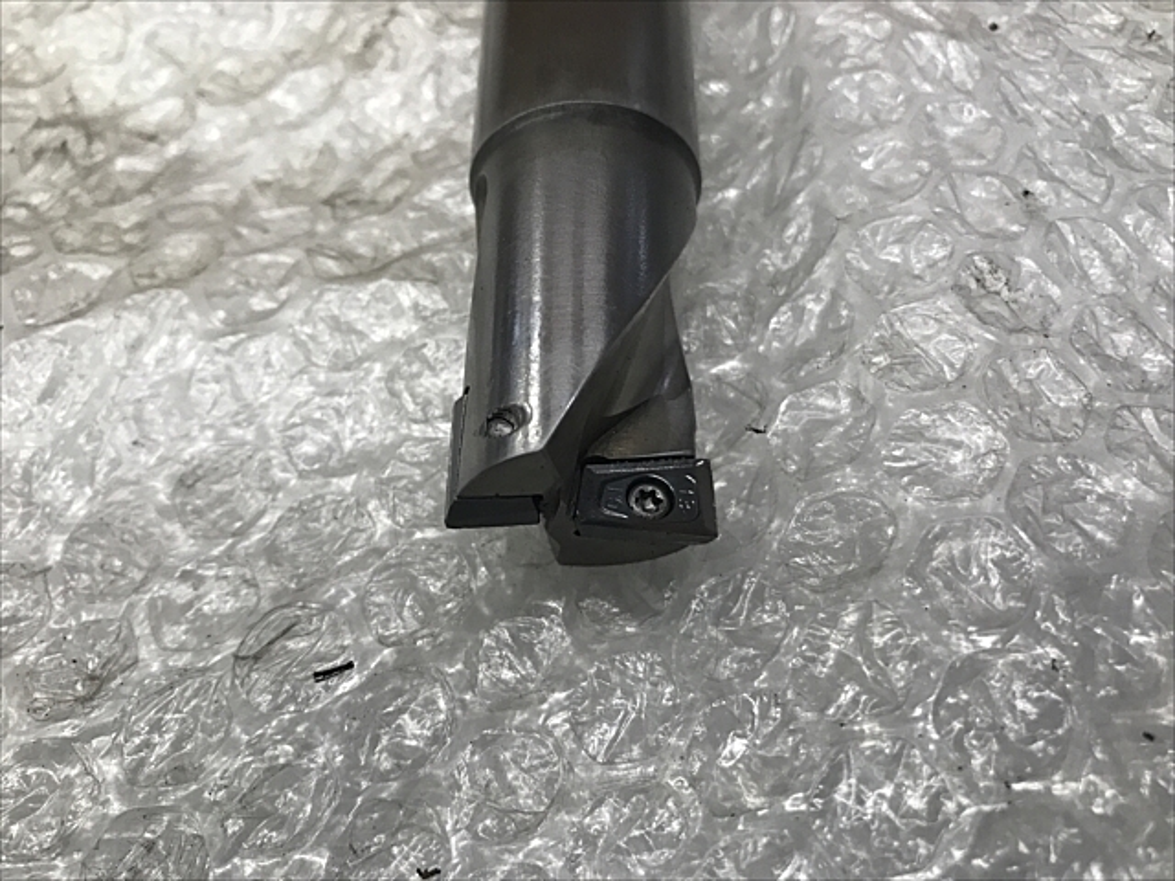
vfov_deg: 49.7
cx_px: 588
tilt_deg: -59.5
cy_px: 440
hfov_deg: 63.4
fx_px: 950
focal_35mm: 28
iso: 32
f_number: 1.8
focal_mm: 3.99
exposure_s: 1/33
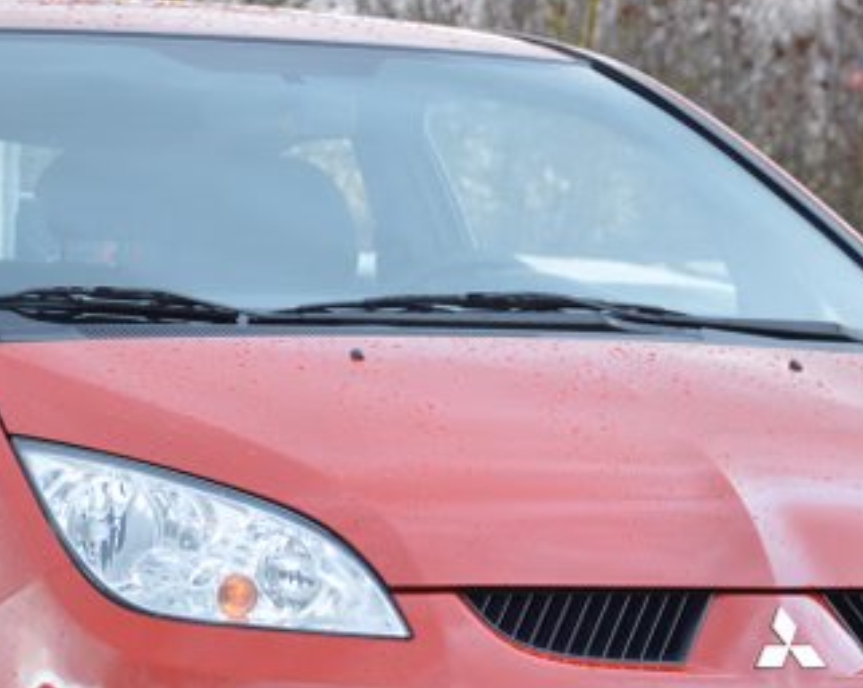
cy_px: 675
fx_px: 5180
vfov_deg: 7.6
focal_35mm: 203
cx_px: 279
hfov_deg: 9.5
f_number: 5
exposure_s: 1/60
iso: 900
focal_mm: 58
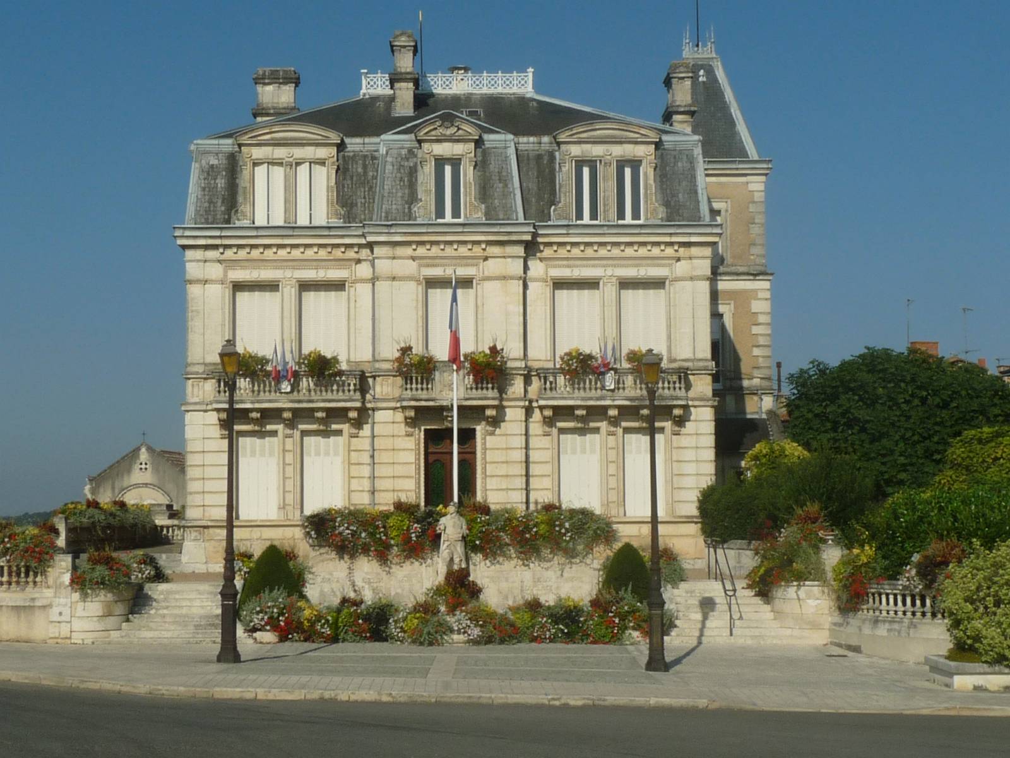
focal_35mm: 61
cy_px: 379
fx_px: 1780
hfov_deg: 31.7
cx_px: 505
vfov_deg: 24.0
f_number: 8
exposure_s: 1/640
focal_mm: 6.2
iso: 100
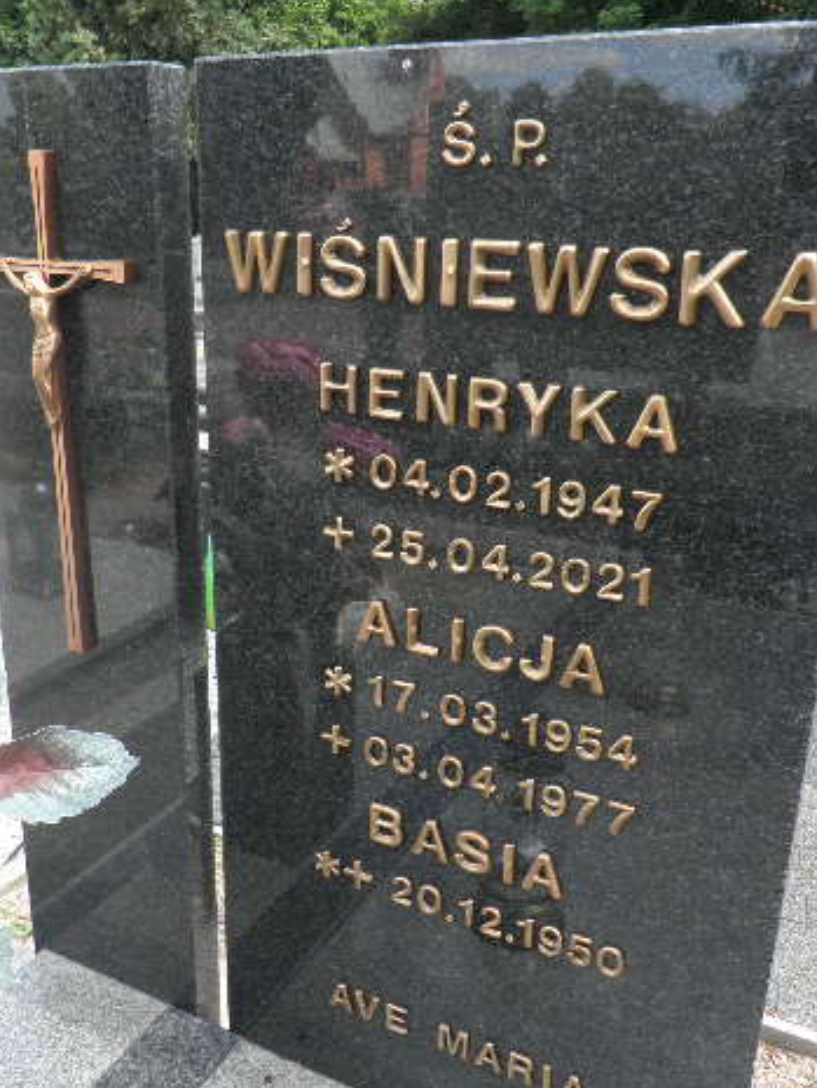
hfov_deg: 42.9
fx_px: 1038
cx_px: 370
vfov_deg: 55.3
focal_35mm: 33
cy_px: 555
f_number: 3.3
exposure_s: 1/160
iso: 64
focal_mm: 4.3
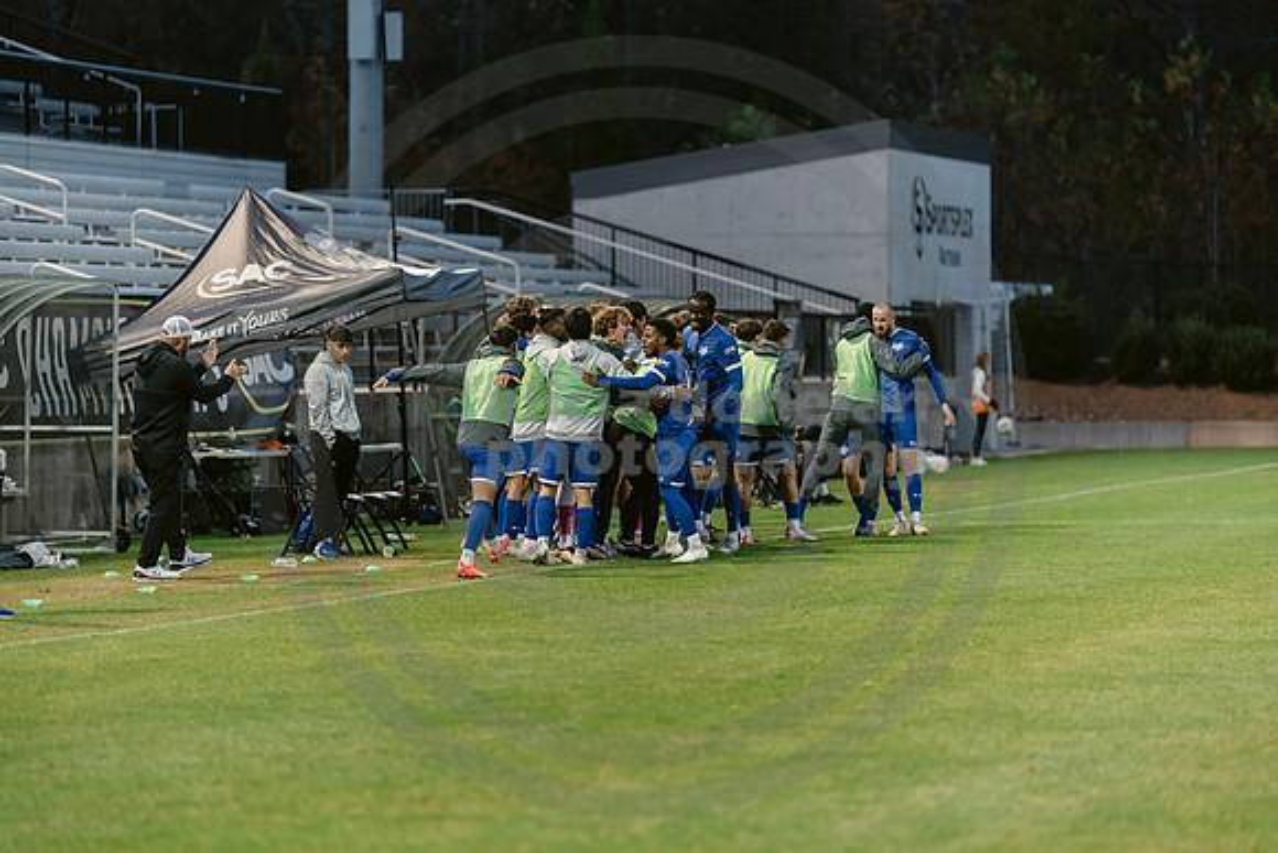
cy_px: 426
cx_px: 639
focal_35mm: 200
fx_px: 7101
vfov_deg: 6.9
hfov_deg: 10.3
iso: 1600
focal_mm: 200
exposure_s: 1/400
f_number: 2.8
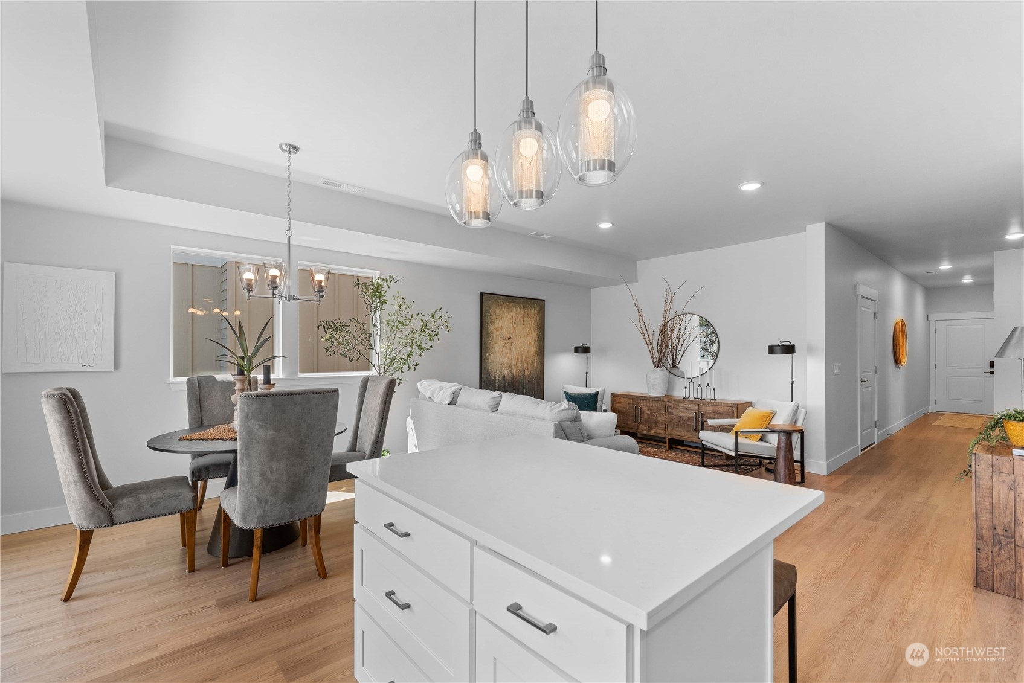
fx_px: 427
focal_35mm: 15
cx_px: 512
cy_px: 342
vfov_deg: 77.4
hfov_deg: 100.4
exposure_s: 1/25
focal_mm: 15
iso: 200
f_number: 7.1
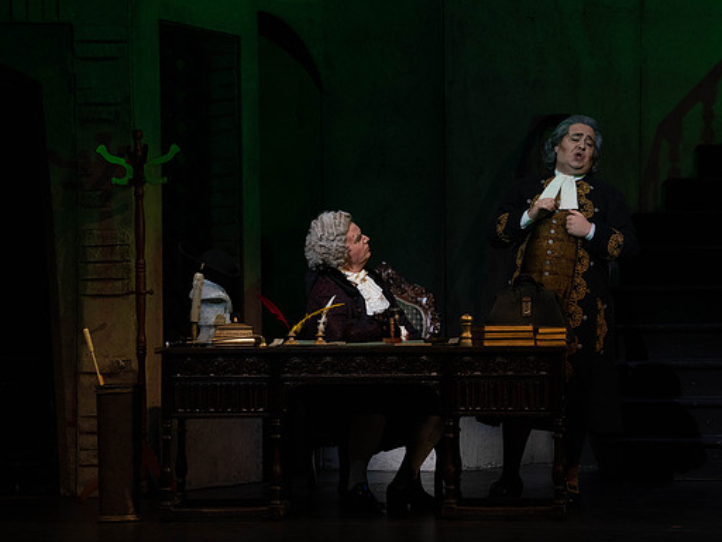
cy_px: 272
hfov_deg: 9.1
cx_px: 392
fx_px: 4547
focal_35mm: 218
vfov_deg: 6.8
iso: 3200
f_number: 9
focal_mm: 200
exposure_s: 1/250
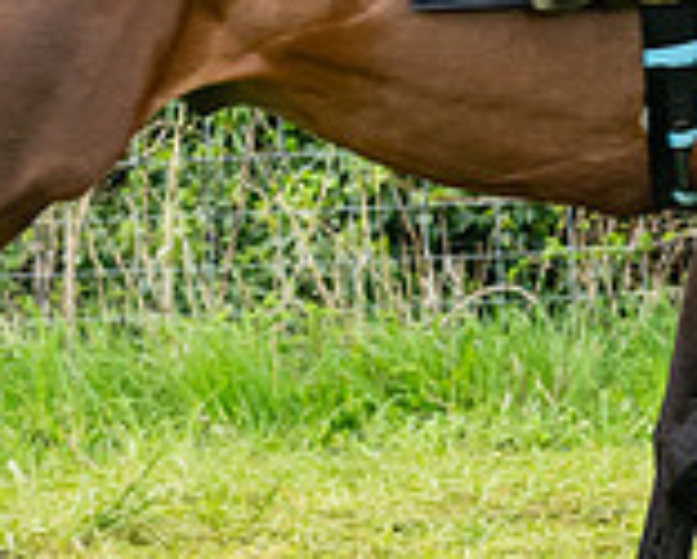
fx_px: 7761
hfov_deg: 5.1
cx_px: 396
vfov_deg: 4.1
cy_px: -104
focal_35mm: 376
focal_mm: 70
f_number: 5
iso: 400
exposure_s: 1/640
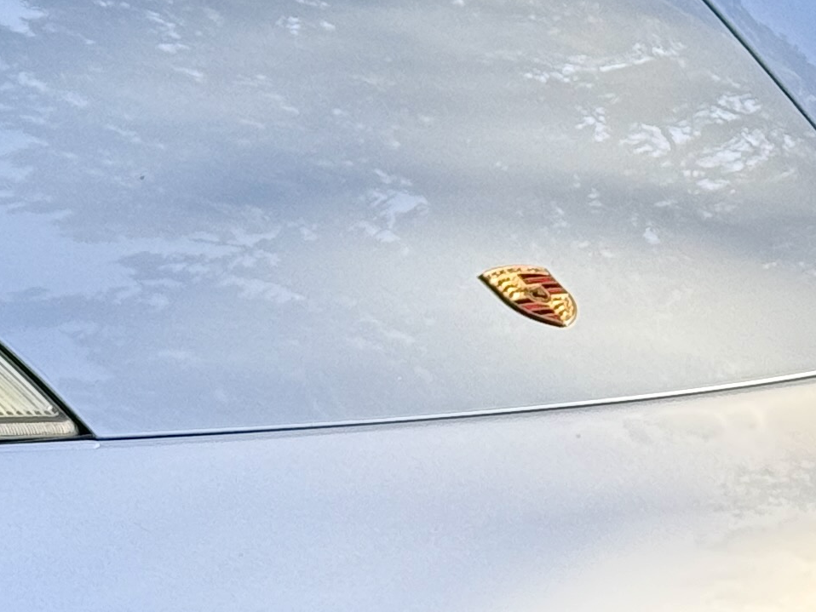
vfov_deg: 7.3
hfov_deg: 9.6
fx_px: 4763
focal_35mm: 202
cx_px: -213
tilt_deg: -14.8
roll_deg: -0.1
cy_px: 517
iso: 64
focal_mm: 6.76
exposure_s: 1/574
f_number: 1.78
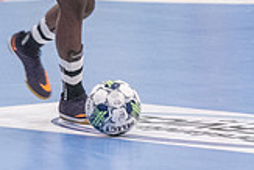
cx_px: 37
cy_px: -93
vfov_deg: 2.9
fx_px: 3333
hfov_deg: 4.4
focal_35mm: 472
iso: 4000
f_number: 3.2
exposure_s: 1/640
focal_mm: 86
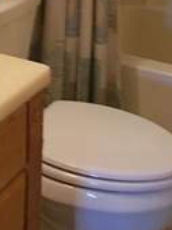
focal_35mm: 98
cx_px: 54
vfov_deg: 18.1
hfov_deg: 15.0
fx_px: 651
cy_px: -103
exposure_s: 1/15
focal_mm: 4.6
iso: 200
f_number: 3.2
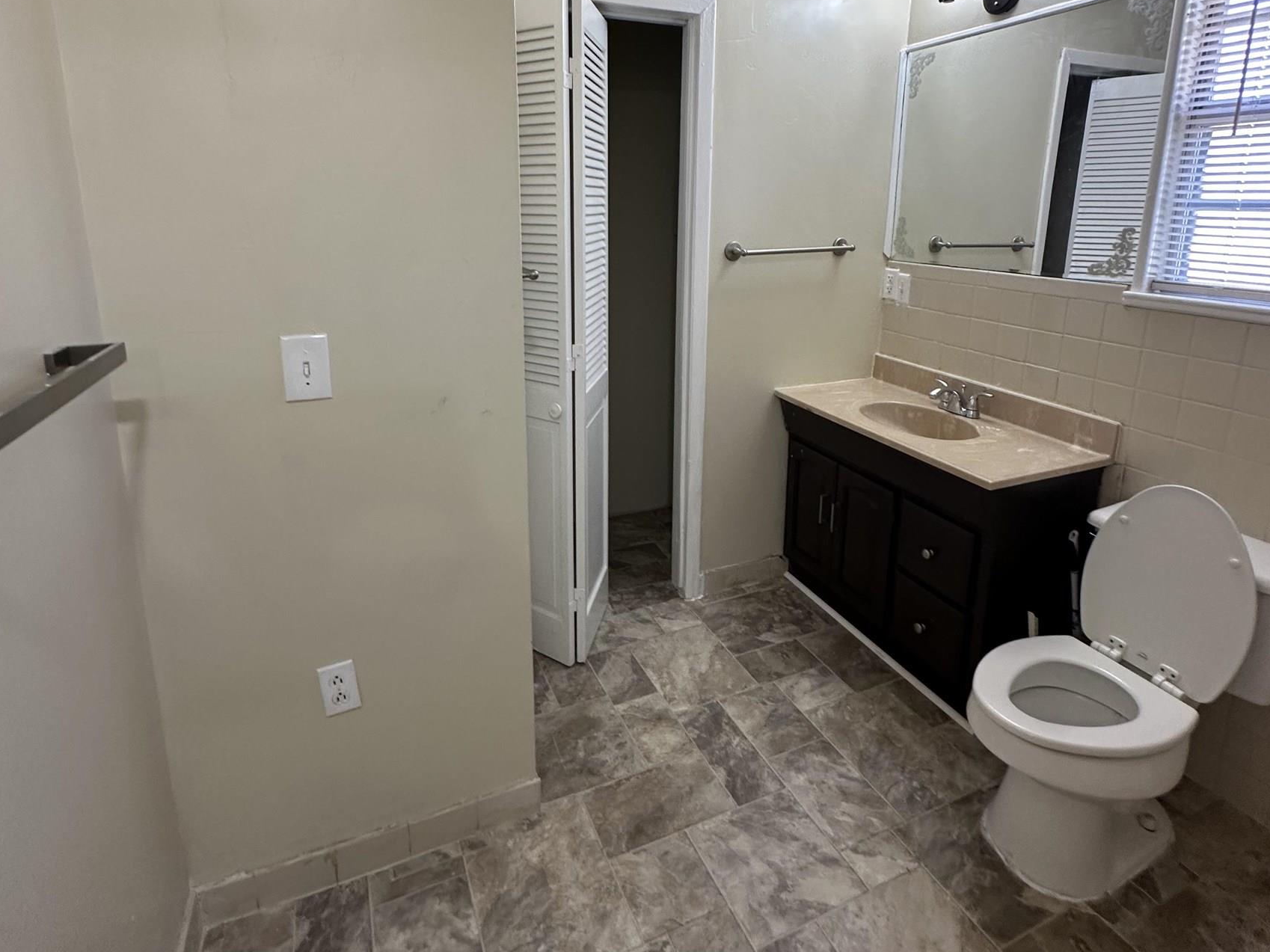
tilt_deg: -8.0
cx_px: 631
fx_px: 697
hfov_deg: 84.7
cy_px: 348
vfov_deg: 67.4
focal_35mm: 19
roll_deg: +1.4
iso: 160
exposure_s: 1/60
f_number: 2.2
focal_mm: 2.22
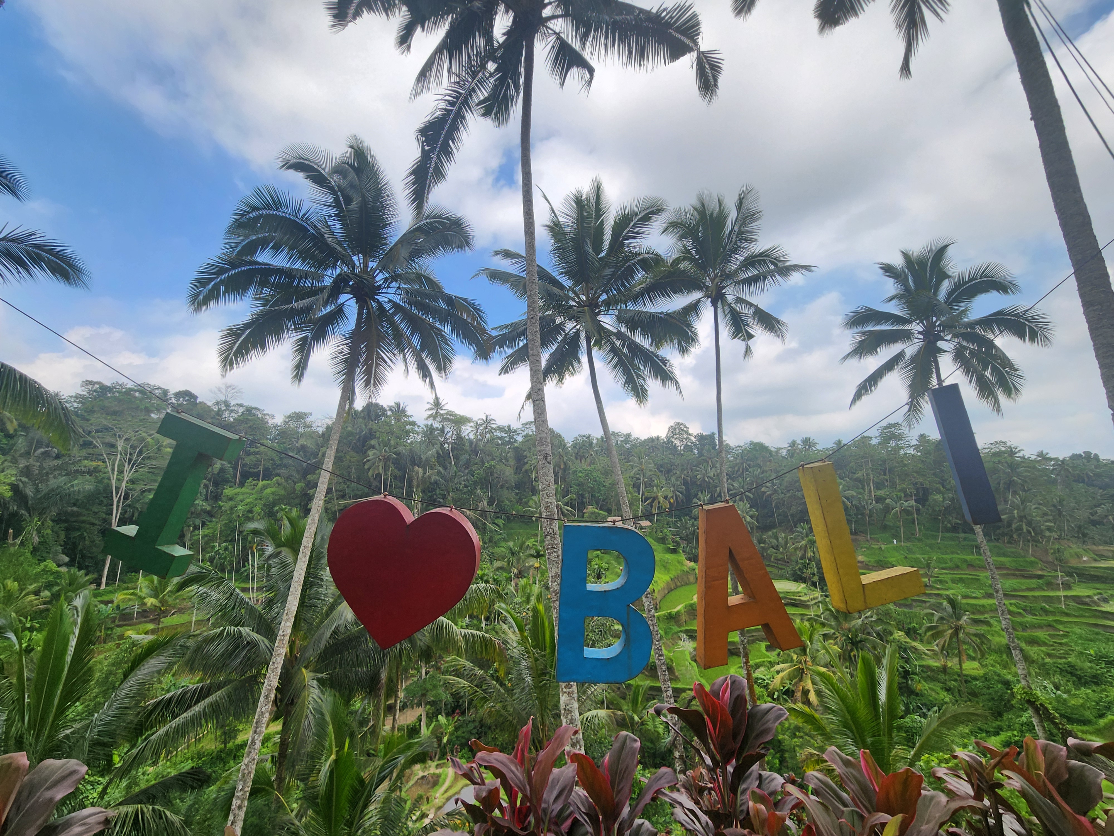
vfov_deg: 89.9
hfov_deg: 106.2
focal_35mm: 13
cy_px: 418
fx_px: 418
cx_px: 557
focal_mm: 2.2
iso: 50
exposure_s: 1/1126
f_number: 2.2
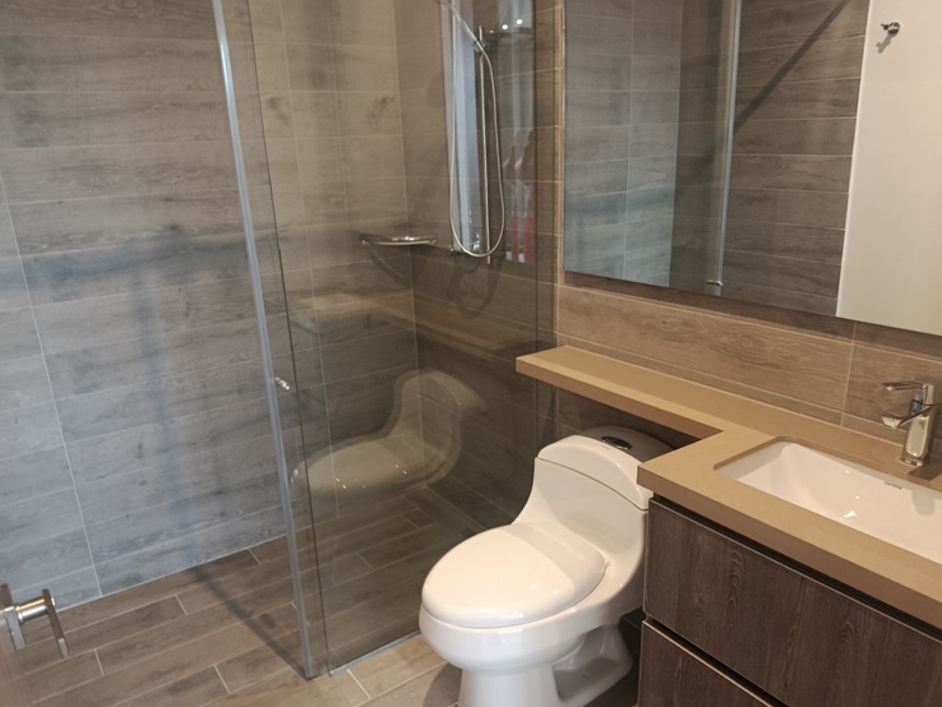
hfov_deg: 67.3
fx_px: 708
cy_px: 382
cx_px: 474
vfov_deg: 53.0
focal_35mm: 26
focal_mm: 5.24
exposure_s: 1/24
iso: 1124
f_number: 1.7
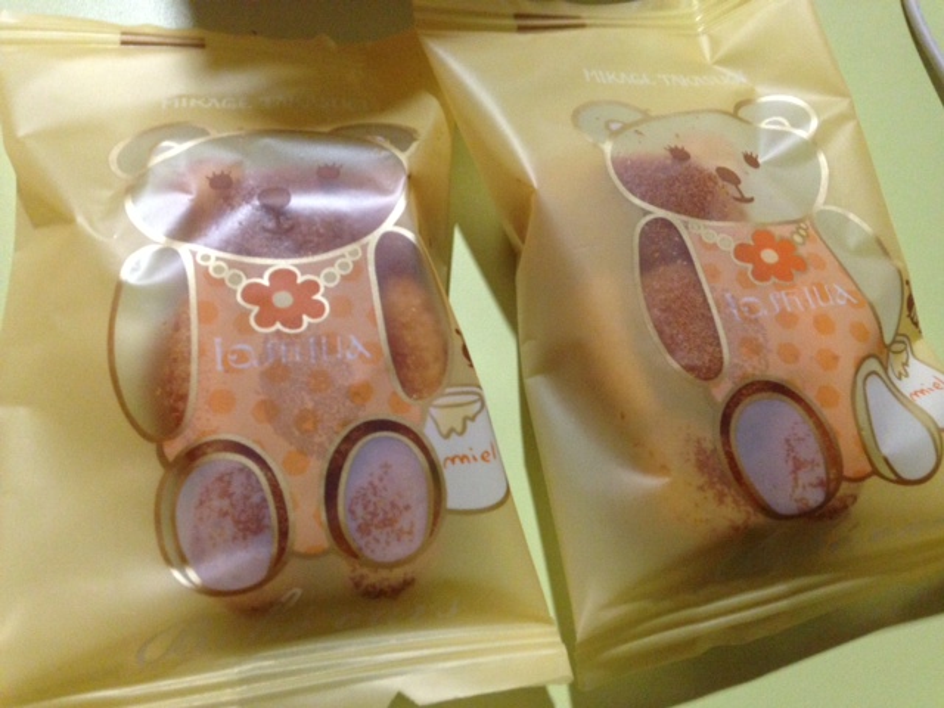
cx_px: 472
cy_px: 354
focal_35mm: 33
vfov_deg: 42.9
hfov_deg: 55.4
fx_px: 900
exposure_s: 1/20
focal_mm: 4.13
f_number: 2.4
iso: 400
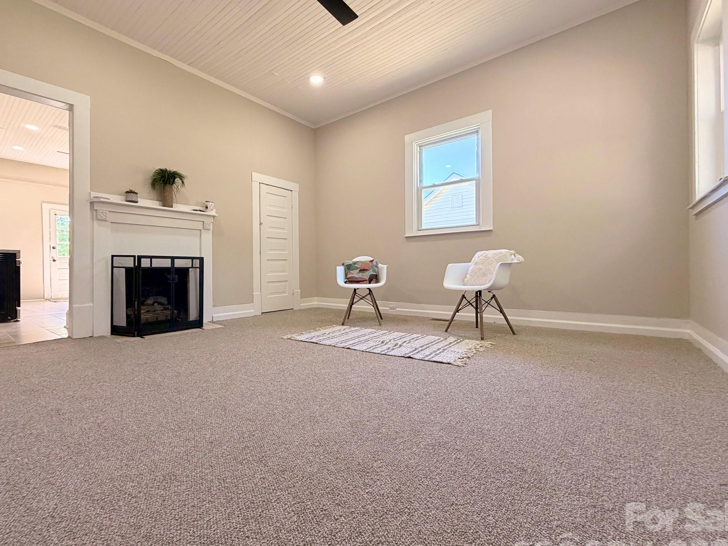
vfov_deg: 78.1
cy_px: 271
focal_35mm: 16
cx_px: 339
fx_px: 336
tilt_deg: -0.6
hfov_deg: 94.4
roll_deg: +1.2
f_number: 2.2
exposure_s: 1/121
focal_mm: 2.22
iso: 320
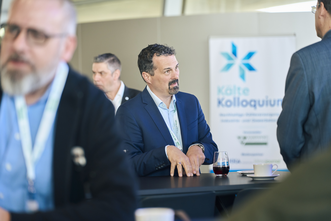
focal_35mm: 113
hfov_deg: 18.1
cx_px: 166
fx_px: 1039
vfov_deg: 12.1
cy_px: 110
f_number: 2.8
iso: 640
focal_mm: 113
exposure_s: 1/160
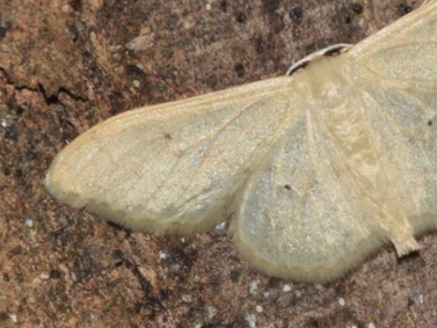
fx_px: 6491
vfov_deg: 2.9
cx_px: 321
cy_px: 147
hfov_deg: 3.9
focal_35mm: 514
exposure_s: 1/200
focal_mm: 140
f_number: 5.6
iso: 320
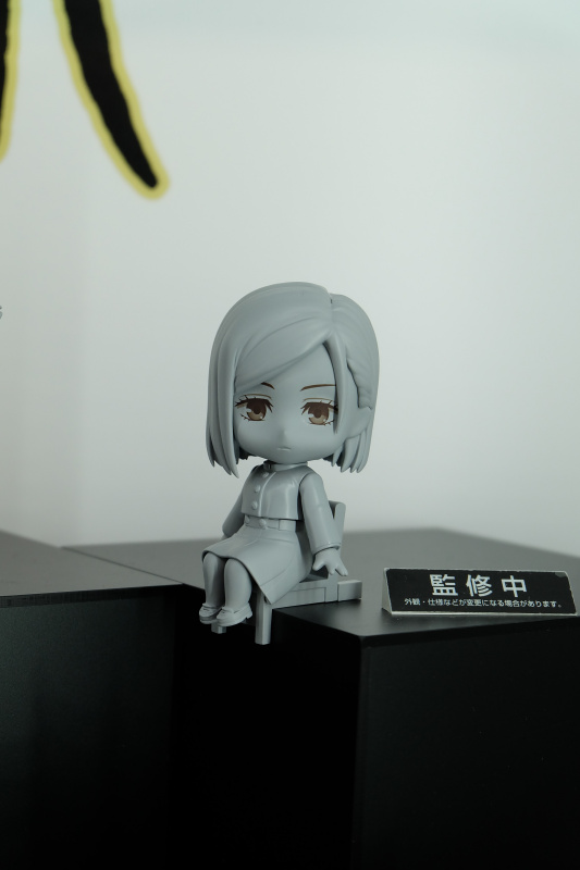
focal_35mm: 75
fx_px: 1813
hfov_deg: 18.2
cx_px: 290
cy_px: 435
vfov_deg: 27.0
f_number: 5.6
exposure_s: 1/125
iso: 800
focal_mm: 50
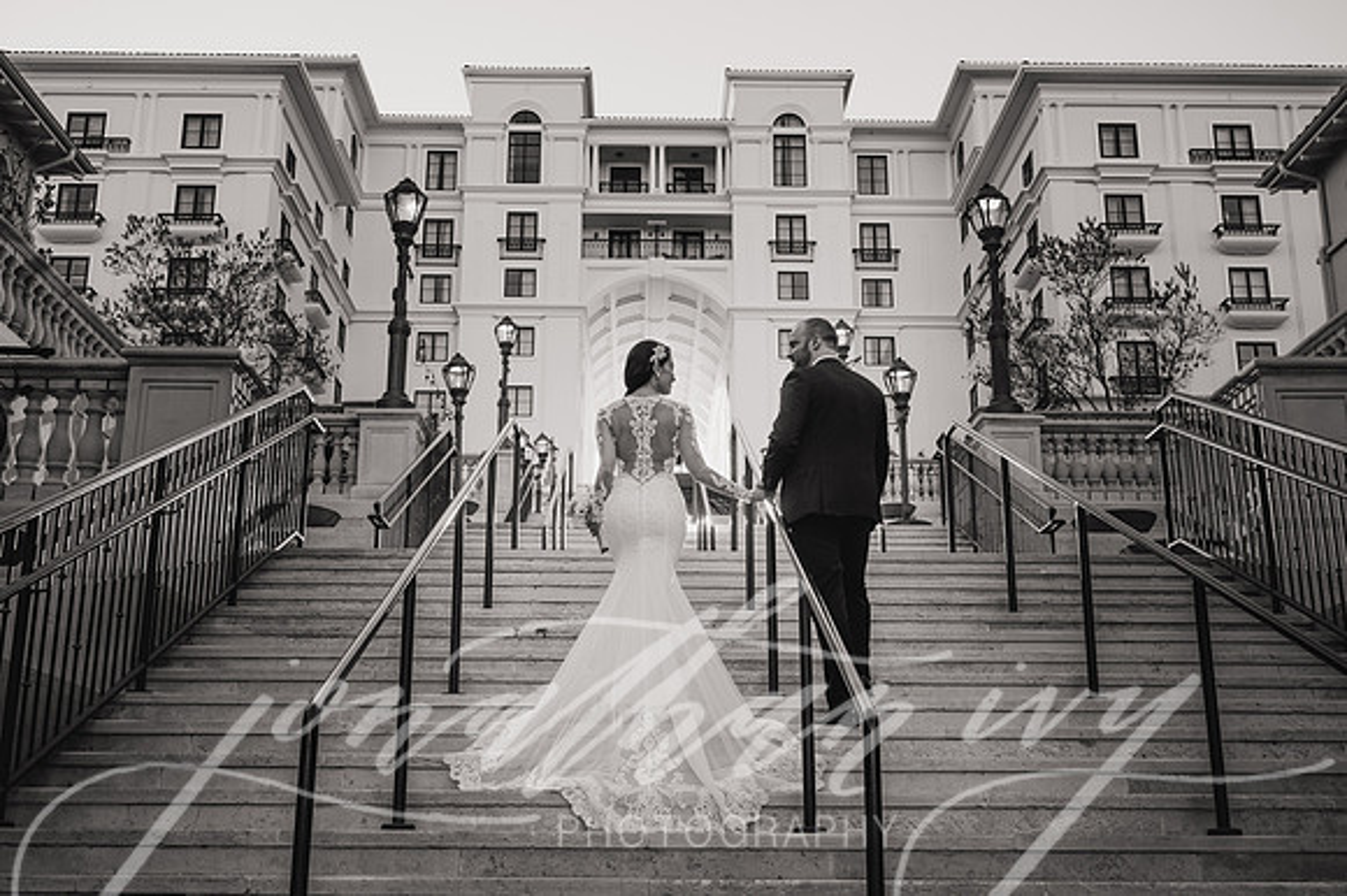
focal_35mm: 36
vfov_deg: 36.7
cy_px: 518
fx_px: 1350
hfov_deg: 53.0
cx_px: 648
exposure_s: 1/200
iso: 50
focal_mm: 31
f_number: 5
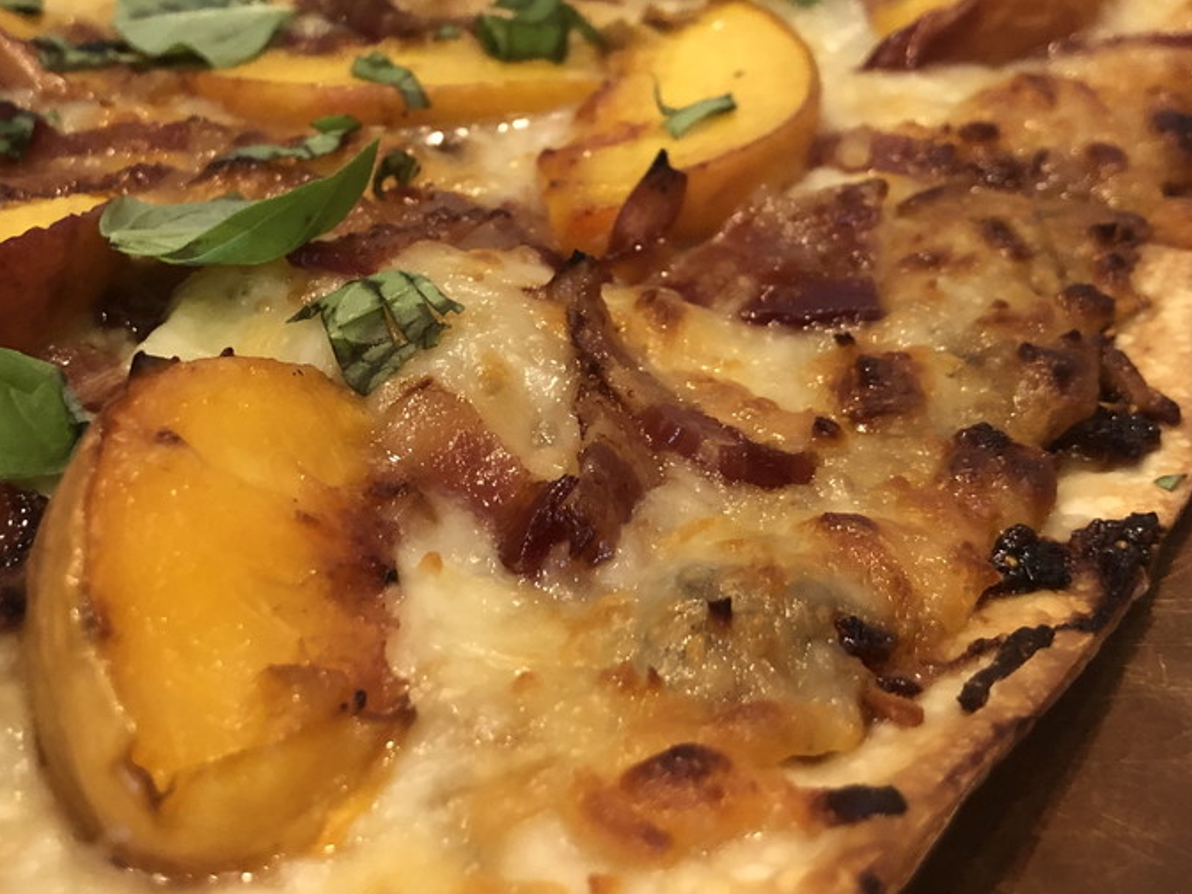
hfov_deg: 38.0
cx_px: 461
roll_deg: +2.5
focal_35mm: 50
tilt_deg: -32.6
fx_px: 1722
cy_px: 365
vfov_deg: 29.0
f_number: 1.8
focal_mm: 4
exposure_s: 1/15
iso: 80
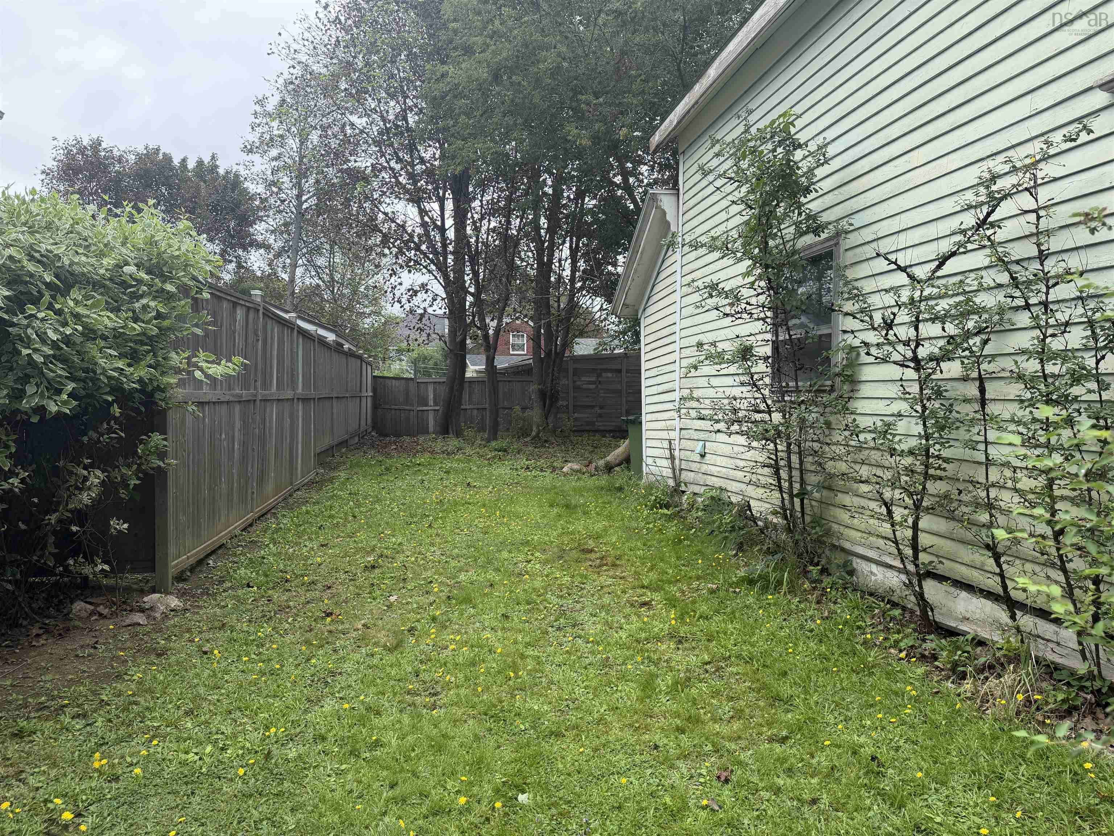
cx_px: 557
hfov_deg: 71.6
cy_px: 418
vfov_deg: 56.8
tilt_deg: -1.8
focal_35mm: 24
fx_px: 772
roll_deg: +0.7
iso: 100
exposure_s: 1/2232
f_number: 1.78
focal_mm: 6.76
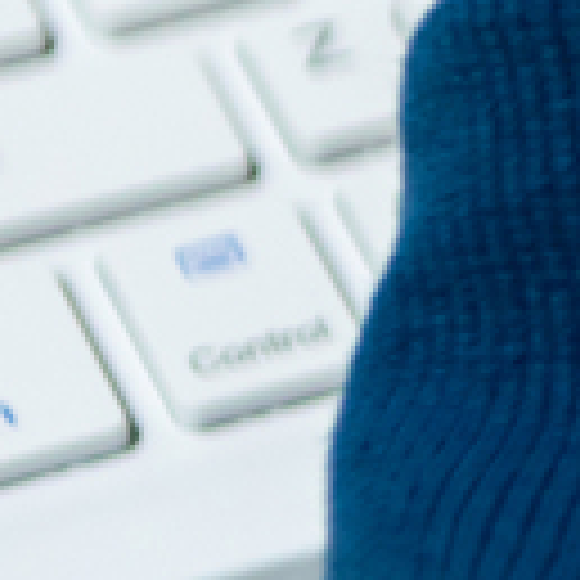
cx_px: 1978
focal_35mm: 515
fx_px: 9763
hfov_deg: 3.3
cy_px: -209
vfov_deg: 3.4
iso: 200
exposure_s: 1/60
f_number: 2.8
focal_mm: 52
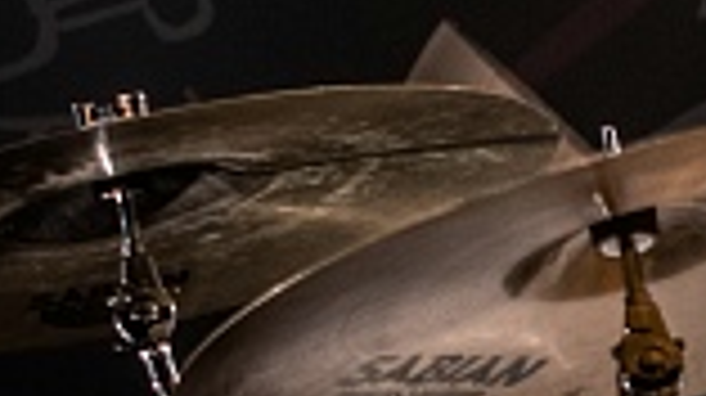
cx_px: 1030
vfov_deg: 6.2
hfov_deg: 10.7
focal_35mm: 194
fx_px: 3636
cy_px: 396
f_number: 2.8
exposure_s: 1/100
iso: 640
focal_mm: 27
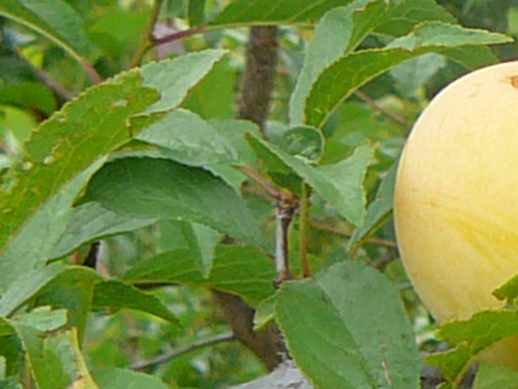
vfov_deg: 6.8
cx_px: 884
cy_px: 333
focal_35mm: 217
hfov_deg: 8.8
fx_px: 3248
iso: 80
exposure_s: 1/160
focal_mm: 5.2
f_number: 2.8
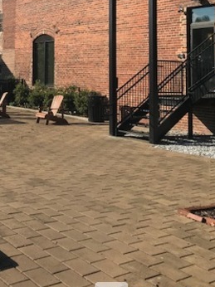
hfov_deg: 26.1
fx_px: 448
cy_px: 39
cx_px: 22
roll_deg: -2.0
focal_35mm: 54
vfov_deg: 34.0
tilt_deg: +5.3
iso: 20
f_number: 1.8
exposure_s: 1/2083
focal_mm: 3.99
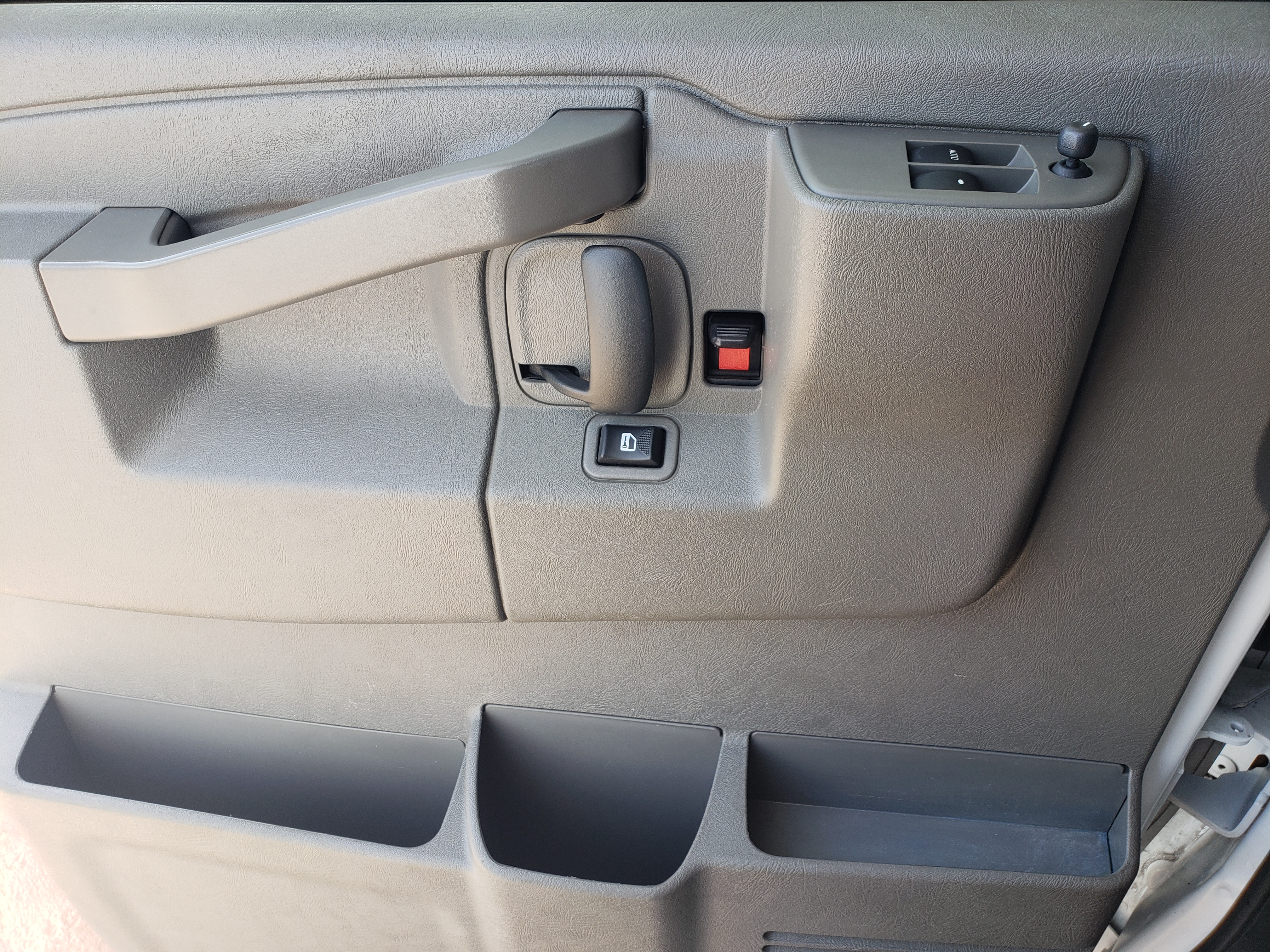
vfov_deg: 53.1
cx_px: 635
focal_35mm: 26
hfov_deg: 67.3
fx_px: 954
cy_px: 476
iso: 50
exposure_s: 1/120
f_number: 2.4
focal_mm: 4.3
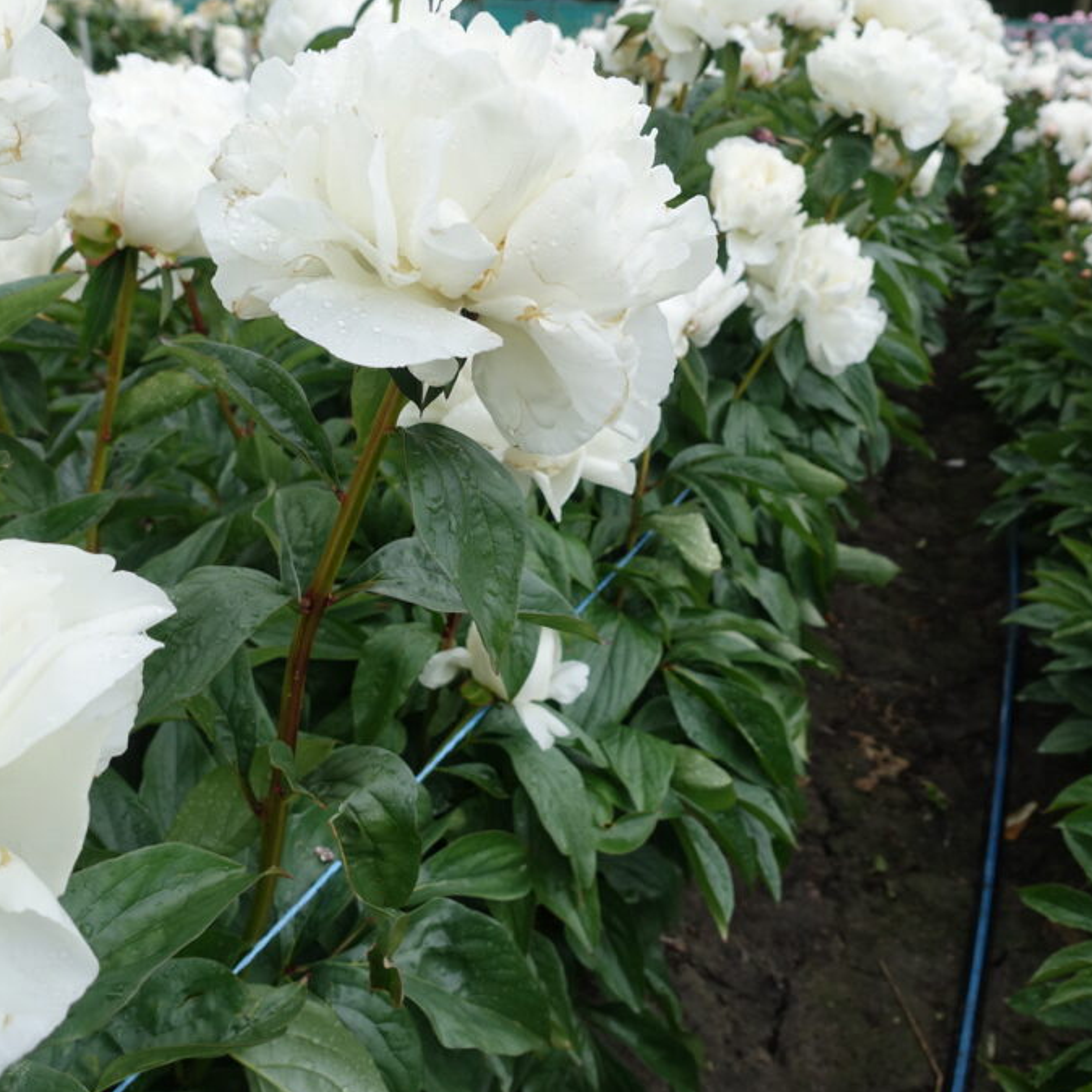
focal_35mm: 31
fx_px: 1106
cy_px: 424
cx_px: 548
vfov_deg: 52.1
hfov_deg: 52.5
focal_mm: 8.8
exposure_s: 1/160
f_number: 4
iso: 125
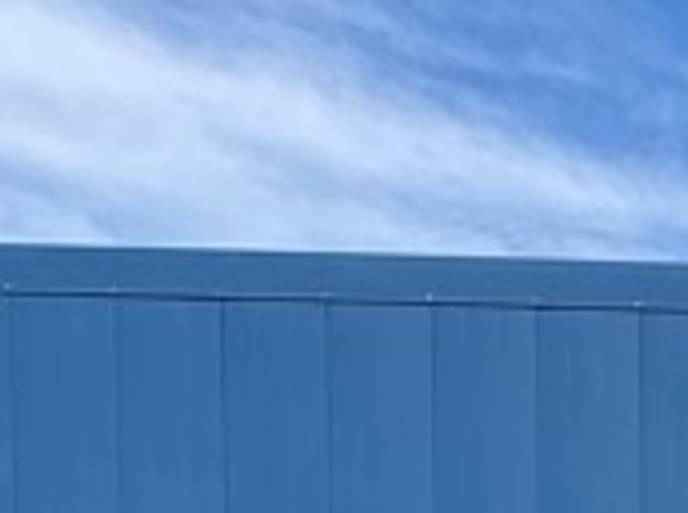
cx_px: 1461
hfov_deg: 11.0
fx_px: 3192
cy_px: 1719
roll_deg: -0.9
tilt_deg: -3.4
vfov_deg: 7.6
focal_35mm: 161
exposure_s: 1/2525
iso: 80
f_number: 1.78
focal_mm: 6.86
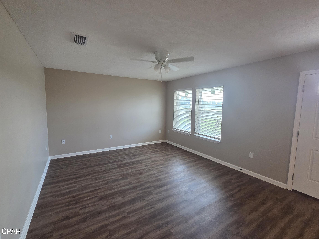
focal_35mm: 14
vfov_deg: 85.6
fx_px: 129
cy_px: 114
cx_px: 149
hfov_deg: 101.9
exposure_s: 1/120
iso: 200
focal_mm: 2.2
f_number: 2.2
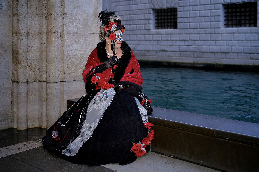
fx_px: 295
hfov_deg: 47.4
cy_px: 86
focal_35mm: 41
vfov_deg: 32.6
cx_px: 130
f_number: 2
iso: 200
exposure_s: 1/125
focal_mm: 27
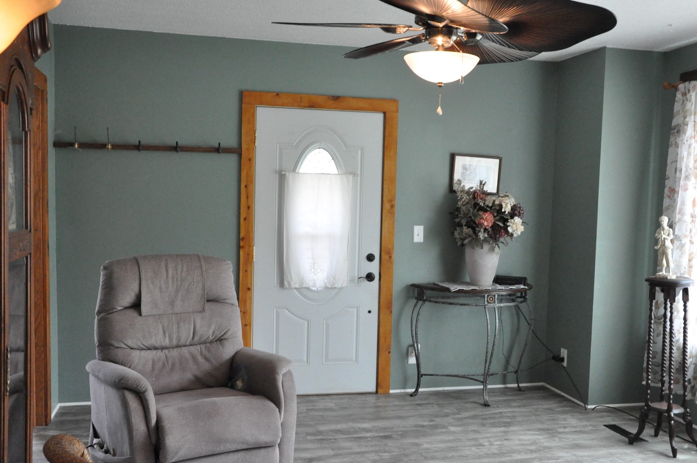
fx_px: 754
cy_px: 247
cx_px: 363
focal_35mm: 39
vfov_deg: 34.1
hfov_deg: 49.6
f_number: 9
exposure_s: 1/80
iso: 3200
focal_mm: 24
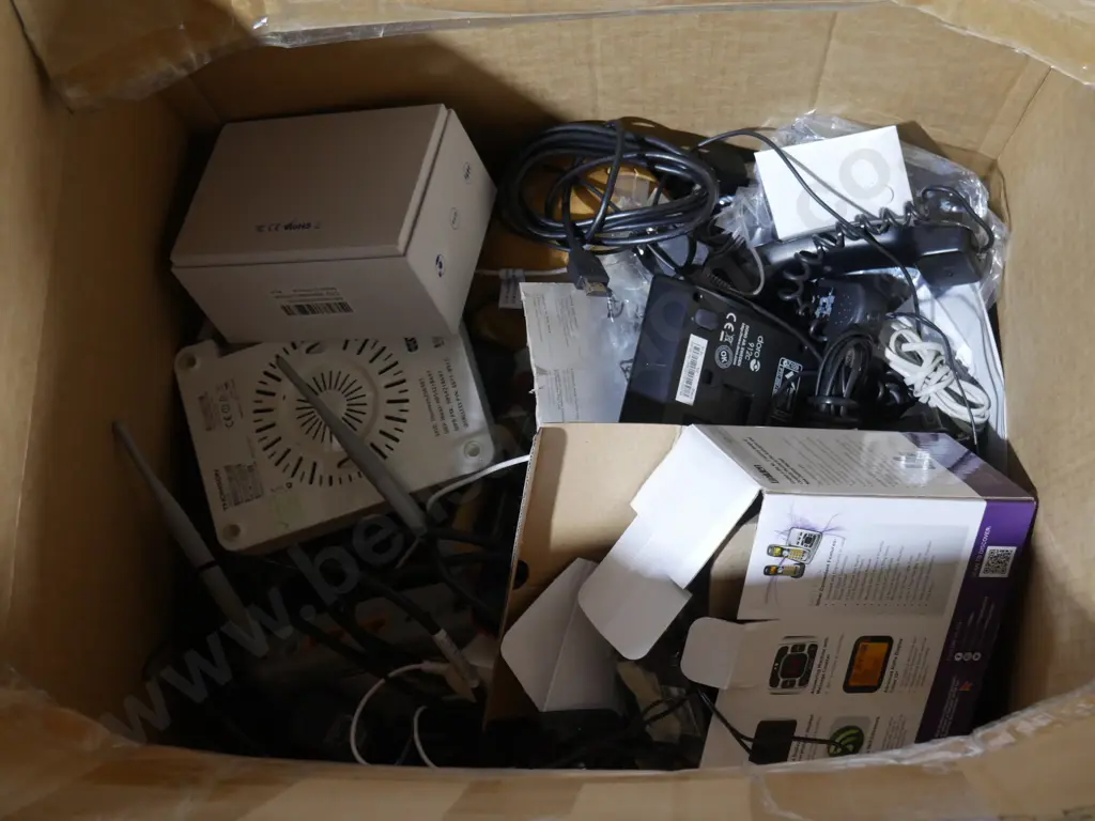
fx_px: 1771
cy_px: 410
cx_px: 548
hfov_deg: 34.3
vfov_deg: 26.1
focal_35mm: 56
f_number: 5.3
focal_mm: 28
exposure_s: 1/60
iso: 1600
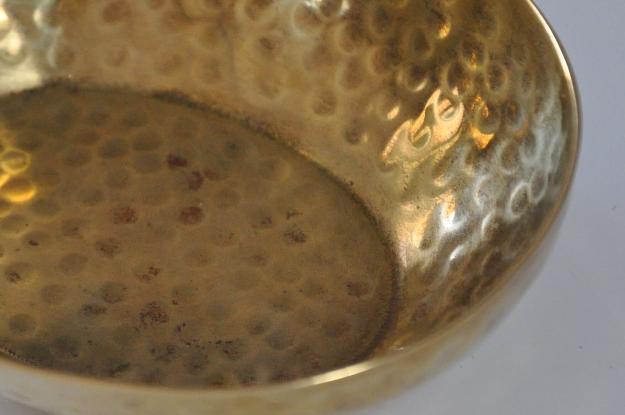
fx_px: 4039
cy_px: 127
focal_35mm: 233
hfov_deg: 8.8
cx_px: 123
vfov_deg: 5.9
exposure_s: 1/60
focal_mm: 85
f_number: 5.6
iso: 1600
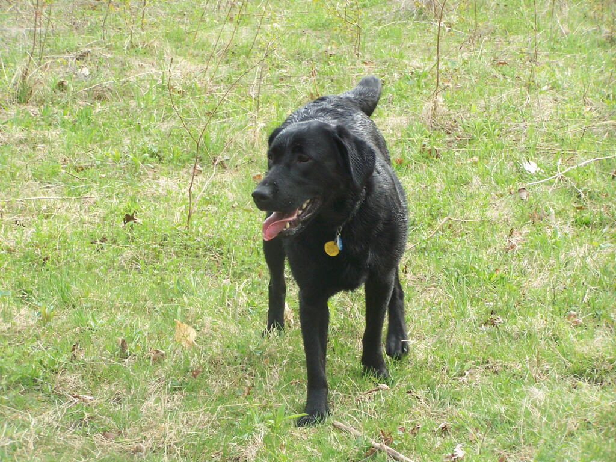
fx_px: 2082
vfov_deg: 12.7
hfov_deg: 16.8
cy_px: 231
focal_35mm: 117
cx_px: 308
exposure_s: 1/250
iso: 140
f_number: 3.2
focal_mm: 19.4
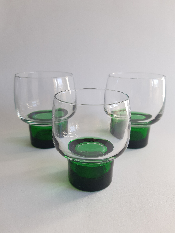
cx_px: 88
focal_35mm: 26
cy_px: 116
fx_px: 175
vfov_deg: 67.3
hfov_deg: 53.1
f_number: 1.7
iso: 40
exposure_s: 1/120
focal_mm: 3.93
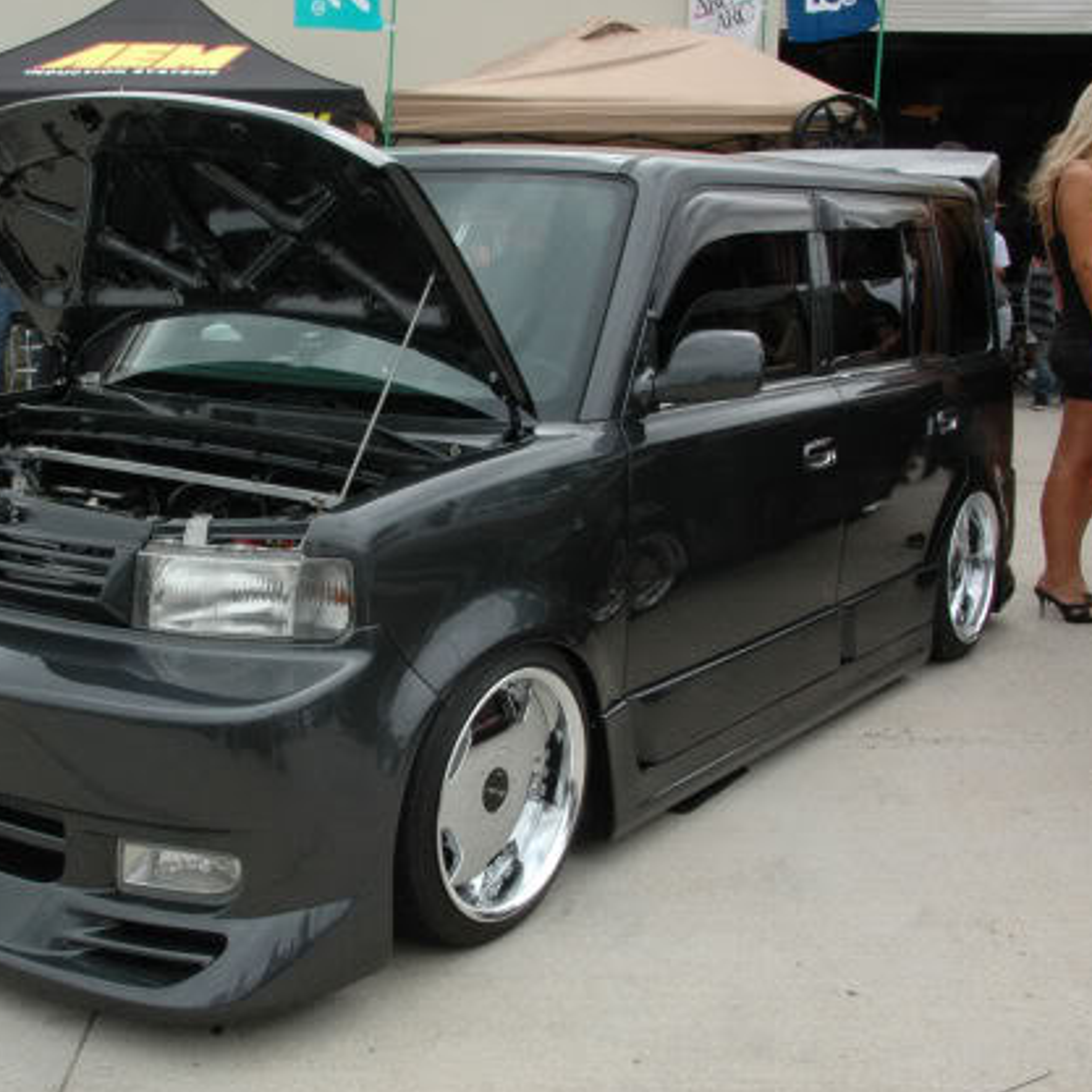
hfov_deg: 38.8
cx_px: 377
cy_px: 553
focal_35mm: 43
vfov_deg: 39.2
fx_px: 1535
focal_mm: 22
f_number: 22
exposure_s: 1/40
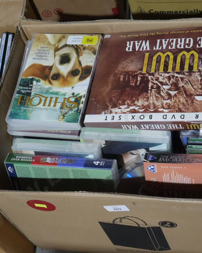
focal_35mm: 76
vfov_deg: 25.1
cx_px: 120
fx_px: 568
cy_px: 126
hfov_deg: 20.1
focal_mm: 29
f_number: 7.1
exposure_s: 1/60
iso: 1600
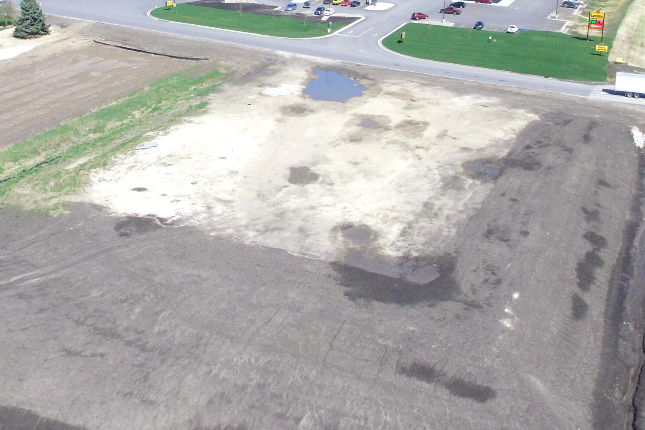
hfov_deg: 46.1
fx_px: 753
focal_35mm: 42
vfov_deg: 31.0
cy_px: 75
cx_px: 251
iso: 200
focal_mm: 3.61
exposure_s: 1/1600
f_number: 2.8
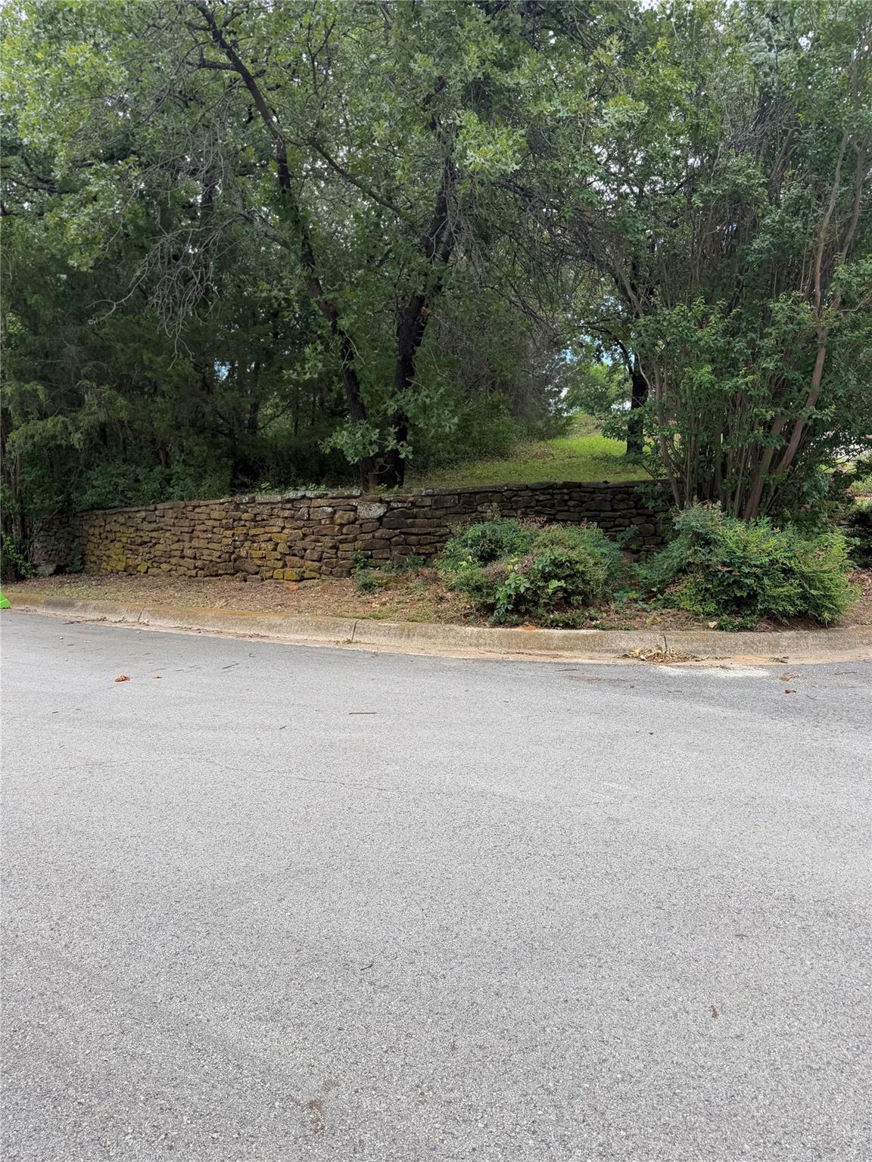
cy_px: 581
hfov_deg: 56.8
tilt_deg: -6.0
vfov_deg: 71.6
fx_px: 806
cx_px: 436
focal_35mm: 24
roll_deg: -1.3
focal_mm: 6.76
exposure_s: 1/1410
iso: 80
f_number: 1.78
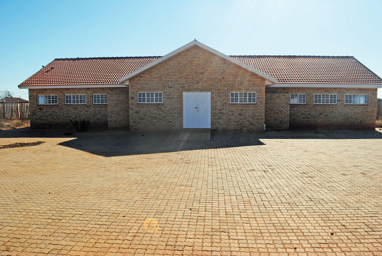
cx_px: 191
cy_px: 128
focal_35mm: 27
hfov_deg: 67.3
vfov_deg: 48.1
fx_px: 287
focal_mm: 18
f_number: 8
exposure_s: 1/250
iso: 100
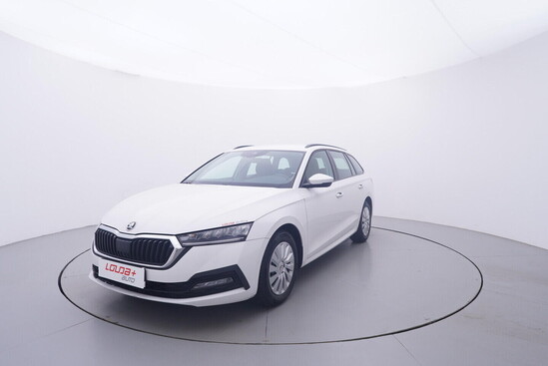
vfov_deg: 56.2
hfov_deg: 77.3
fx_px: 343
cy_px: 183
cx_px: 274
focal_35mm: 22
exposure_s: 1/80
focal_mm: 15
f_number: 5
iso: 200
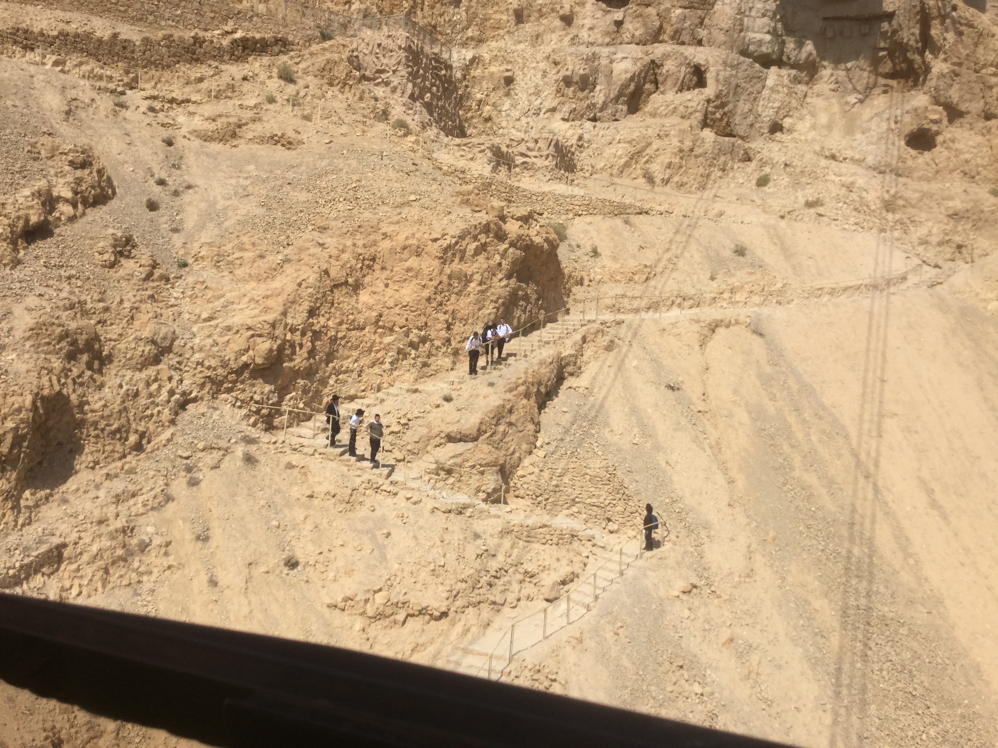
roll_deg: -2.4
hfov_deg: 58.4
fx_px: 894
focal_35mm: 31
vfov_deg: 45.4
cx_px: 499
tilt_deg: -7.8
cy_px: 374
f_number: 2.4
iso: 25
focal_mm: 3.3
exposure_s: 1/2469
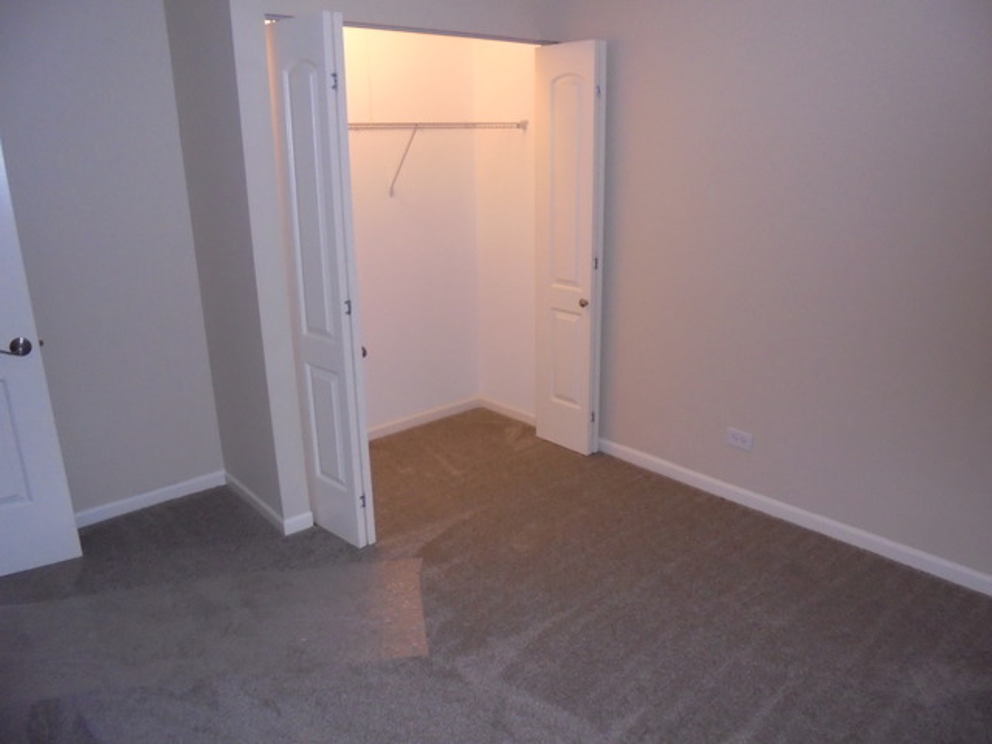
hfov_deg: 67.3
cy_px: 372
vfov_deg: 53.1
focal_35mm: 26
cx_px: 496
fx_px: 745
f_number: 3.5
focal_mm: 4.6
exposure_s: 1/30
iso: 400
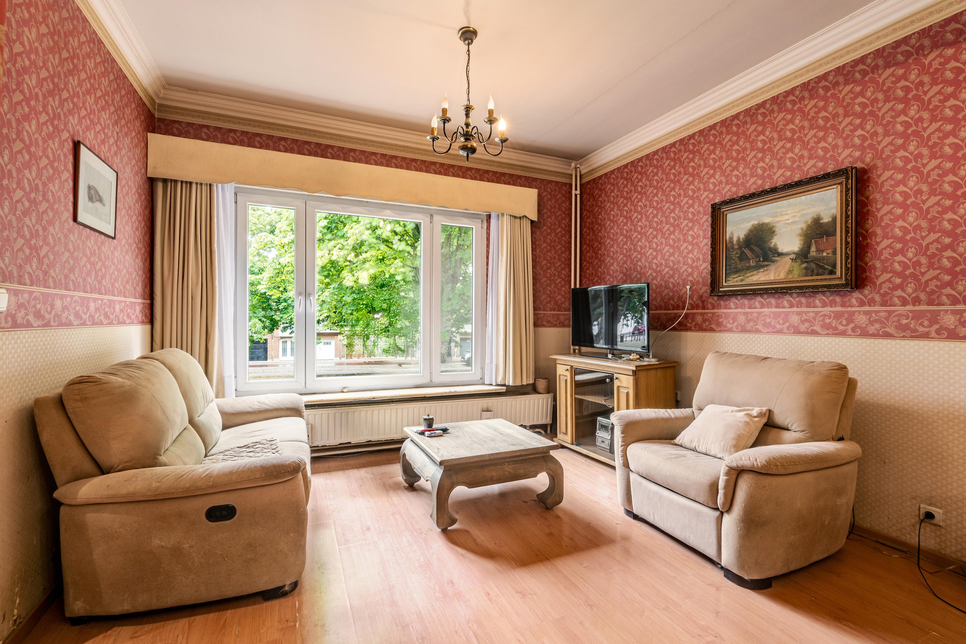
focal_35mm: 16
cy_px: 322
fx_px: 429
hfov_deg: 96.7
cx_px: 483
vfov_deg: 73.7
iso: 250
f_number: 11
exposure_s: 1/10
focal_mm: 16
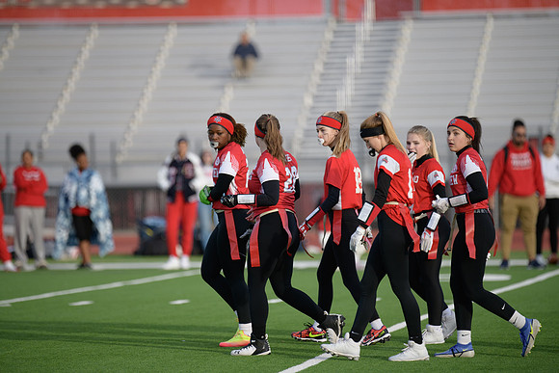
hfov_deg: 7.6
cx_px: 280
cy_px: 186
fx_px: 4193
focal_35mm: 270
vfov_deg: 5.1
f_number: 2.8
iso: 500
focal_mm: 270
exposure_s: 1/3200
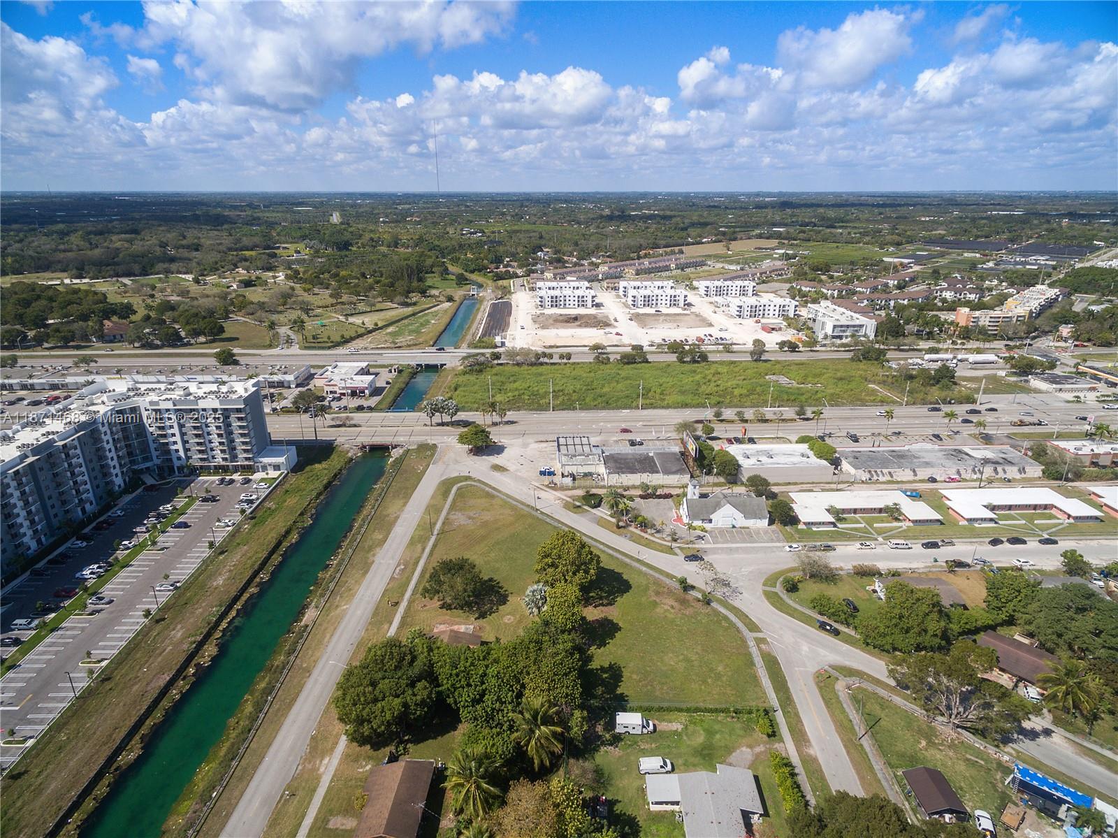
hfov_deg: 81.8
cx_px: 559
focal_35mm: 20
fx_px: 646
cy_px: 419
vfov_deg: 65.9
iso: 100
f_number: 2.8
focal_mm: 3.61
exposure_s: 1/1500
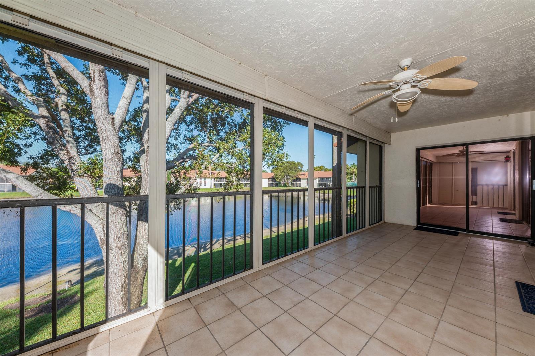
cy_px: 178
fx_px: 178
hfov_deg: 112.7
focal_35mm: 12
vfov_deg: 89.9
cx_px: 268
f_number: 8
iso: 160
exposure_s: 1/100
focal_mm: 12
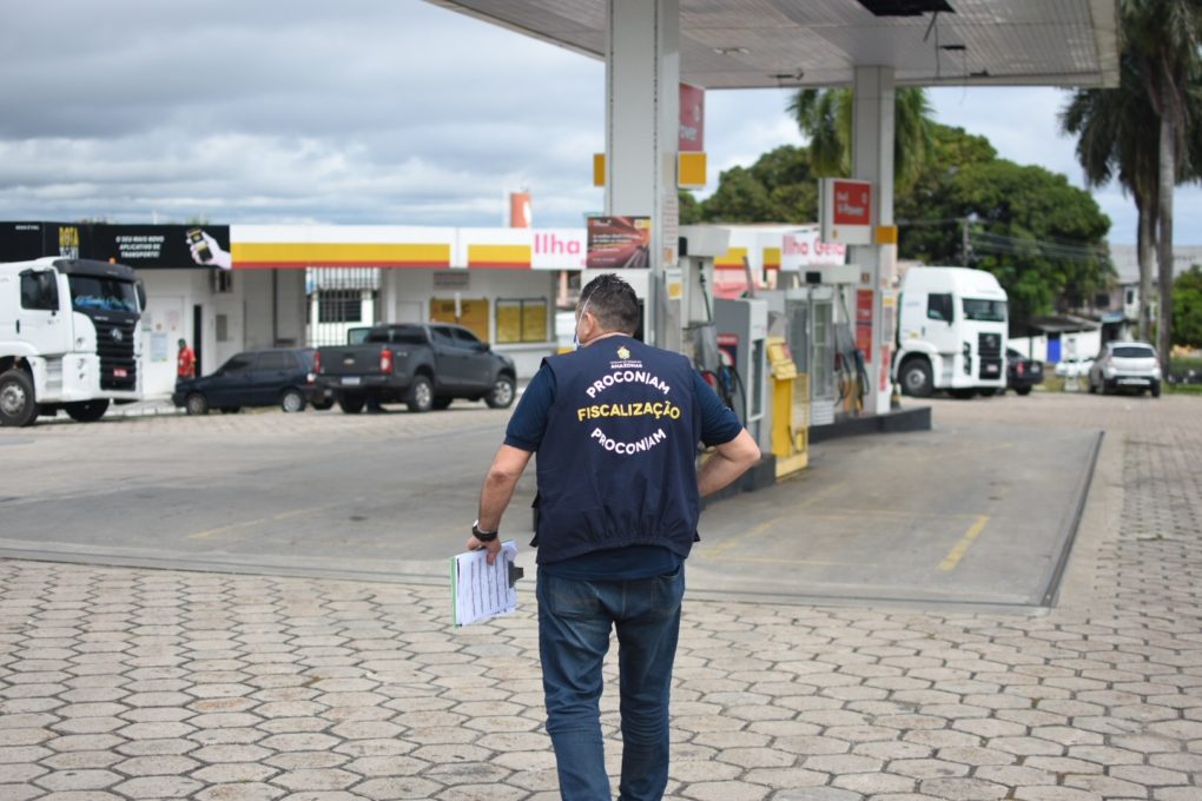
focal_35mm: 52
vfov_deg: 25.8
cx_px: 601
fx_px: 1753
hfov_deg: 37.9
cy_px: 400
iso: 100
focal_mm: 35
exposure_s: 1/3200
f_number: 1.8
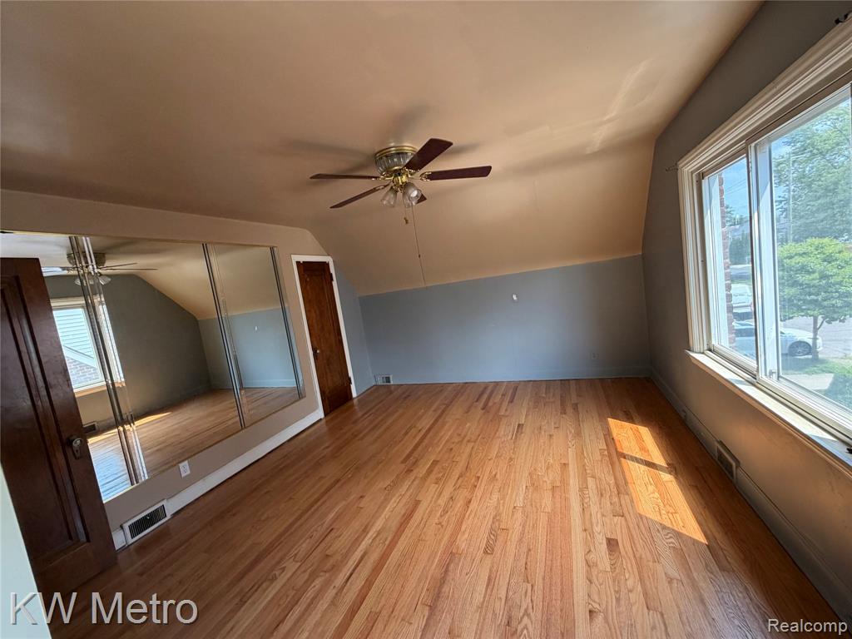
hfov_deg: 102.1
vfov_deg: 85.7
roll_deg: +9.8
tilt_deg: -5.8
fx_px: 345
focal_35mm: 14
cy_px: 320
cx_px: 426
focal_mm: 2.22
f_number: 2.2
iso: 160
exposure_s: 1/121
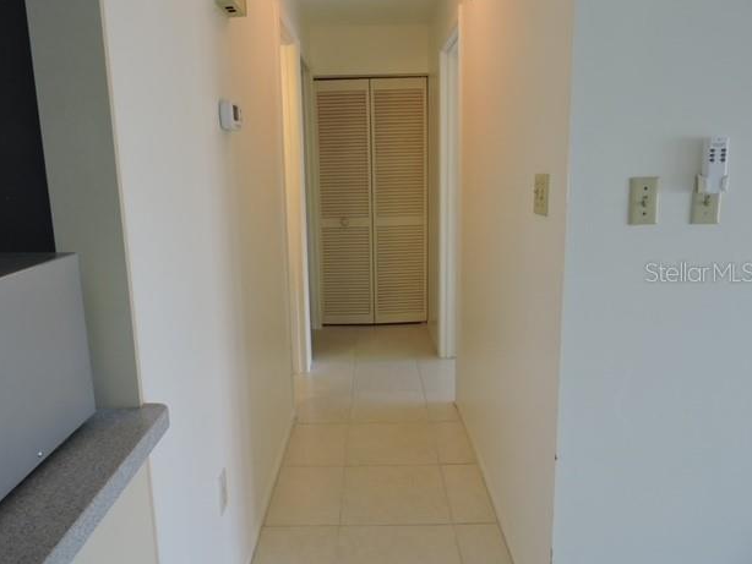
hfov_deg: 69.4
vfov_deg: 54.9
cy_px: 272
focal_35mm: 25
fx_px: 543
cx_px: 369
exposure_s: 1/30
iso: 200
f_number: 3.3
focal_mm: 4.3
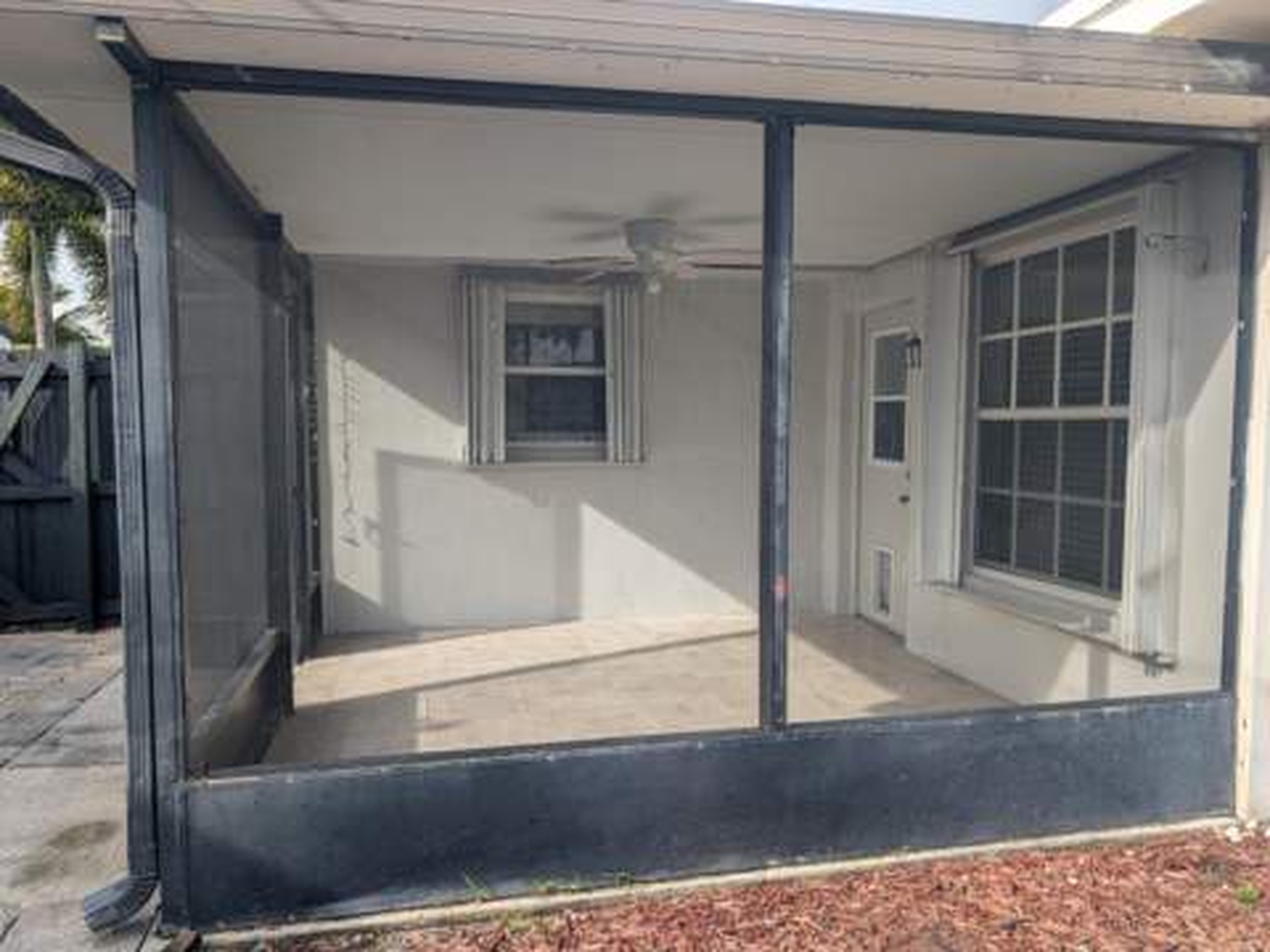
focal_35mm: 24
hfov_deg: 71.6
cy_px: 476
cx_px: 635
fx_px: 881
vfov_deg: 56.8
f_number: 1.68
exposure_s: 1/327
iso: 14
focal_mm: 6.9
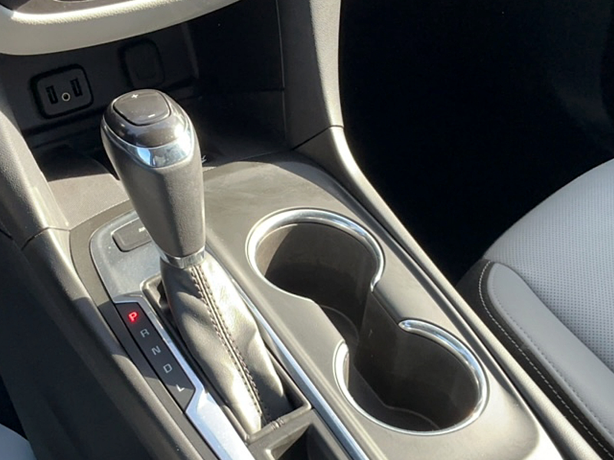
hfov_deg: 42.0
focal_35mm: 45
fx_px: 798
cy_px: 301
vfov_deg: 32.0
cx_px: 263
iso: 32
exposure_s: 1/120
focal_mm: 3
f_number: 1.8
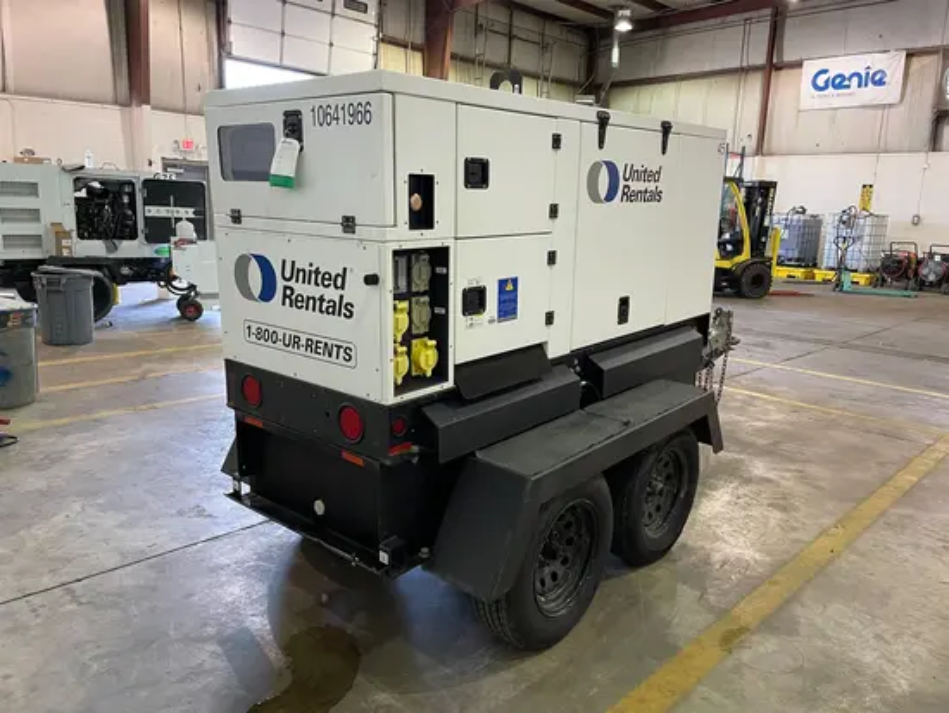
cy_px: 356
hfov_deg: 67.3
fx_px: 713
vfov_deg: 53.1
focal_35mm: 26
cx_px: 474
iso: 100
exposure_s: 1/60
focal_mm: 4.2
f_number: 1.6
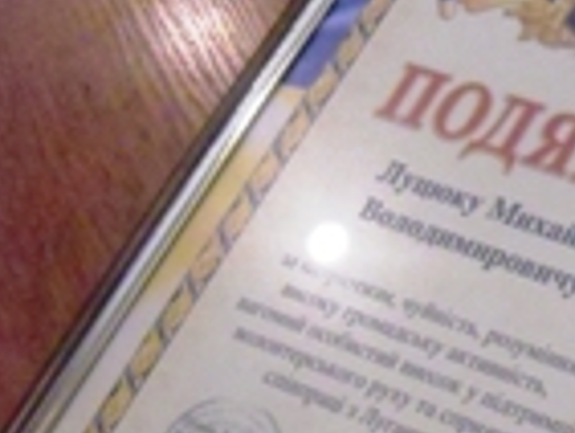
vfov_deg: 12.7
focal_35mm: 115
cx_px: 873
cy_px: 437
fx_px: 1912
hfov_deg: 15.7
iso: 800
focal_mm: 6.3
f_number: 3.1
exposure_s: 1/100
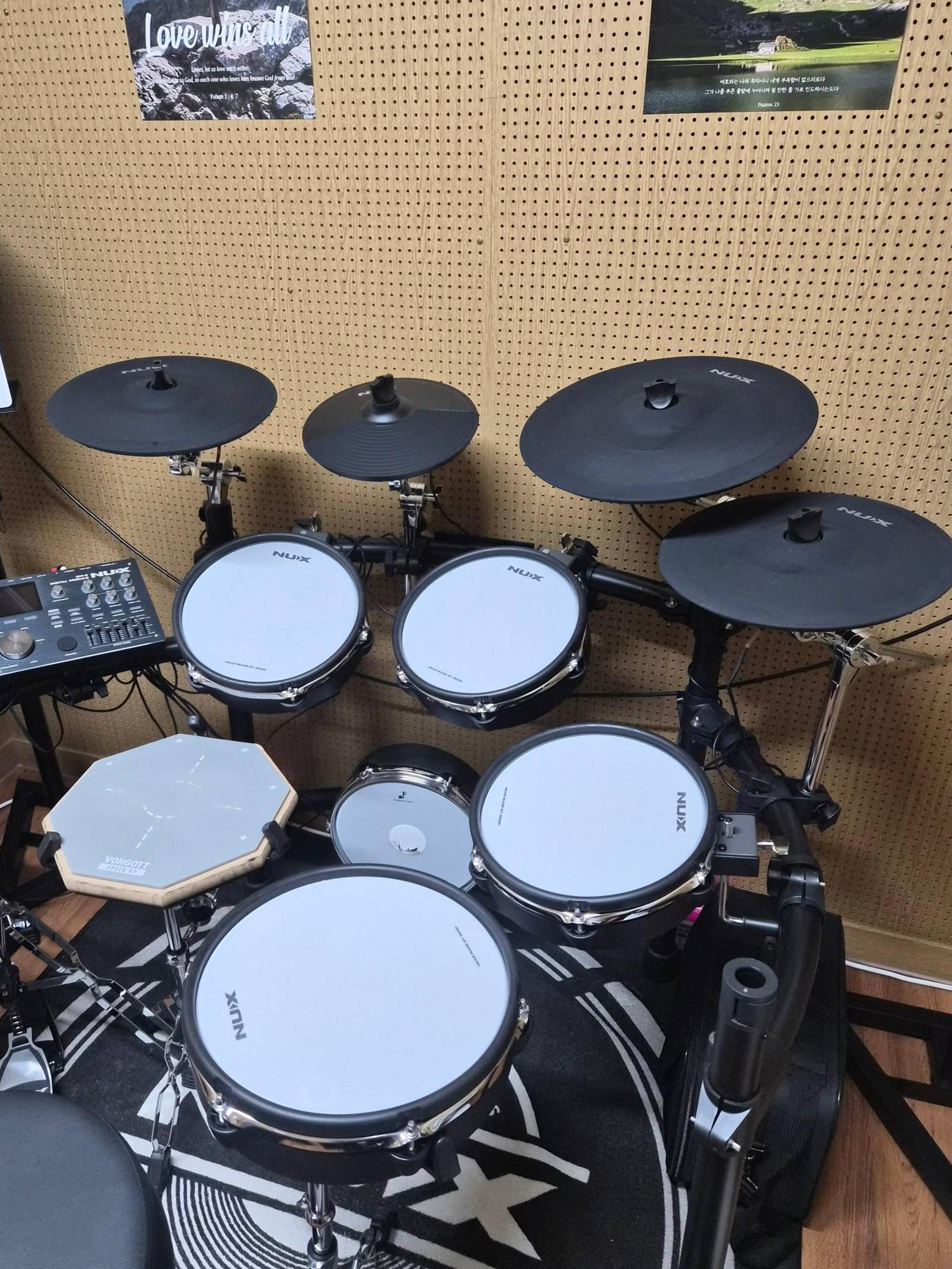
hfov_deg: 54.8
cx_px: 439
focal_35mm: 25
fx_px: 917
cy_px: 641
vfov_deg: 69.4
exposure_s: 1/120
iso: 320
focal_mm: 5.4
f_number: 1.8
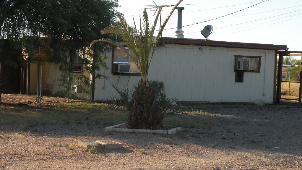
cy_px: 79
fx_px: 665
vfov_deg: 14.6
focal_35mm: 83
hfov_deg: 25.6
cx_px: 151
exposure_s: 1/206
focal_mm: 13.4
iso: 64
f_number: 5.6
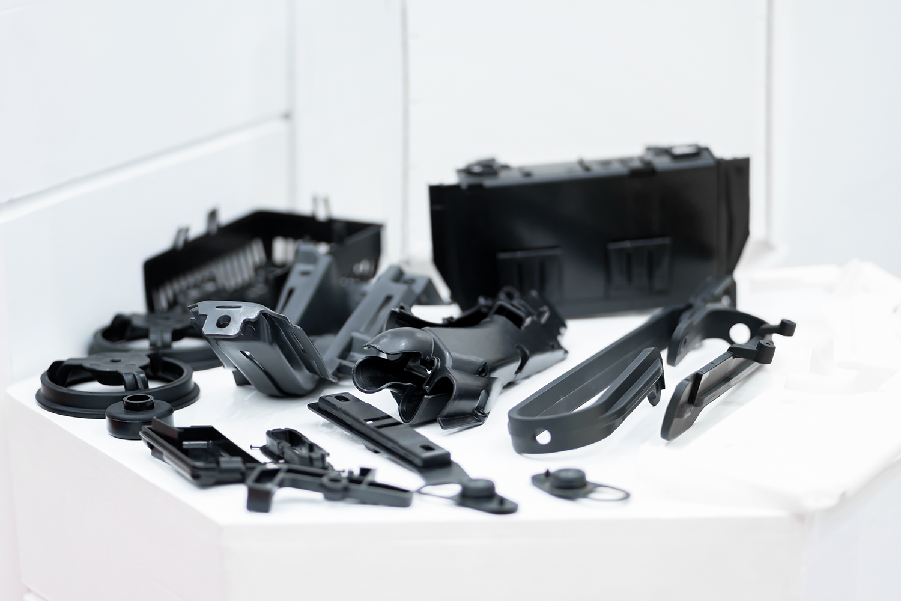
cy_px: 300
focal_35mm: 128
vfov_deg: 10.8
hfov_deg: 16.1
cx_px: 450
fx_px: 3191
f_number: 1.8
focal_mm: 85
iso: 400
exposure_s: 1/100
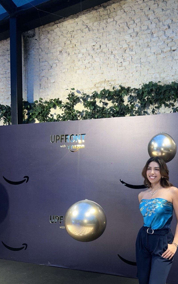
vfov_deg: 48.0
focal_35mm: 40
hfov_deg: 31.0
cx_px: 148
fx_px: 310
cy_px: 201
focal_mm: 5.7
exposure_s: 1/15
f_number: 1.5
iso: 80
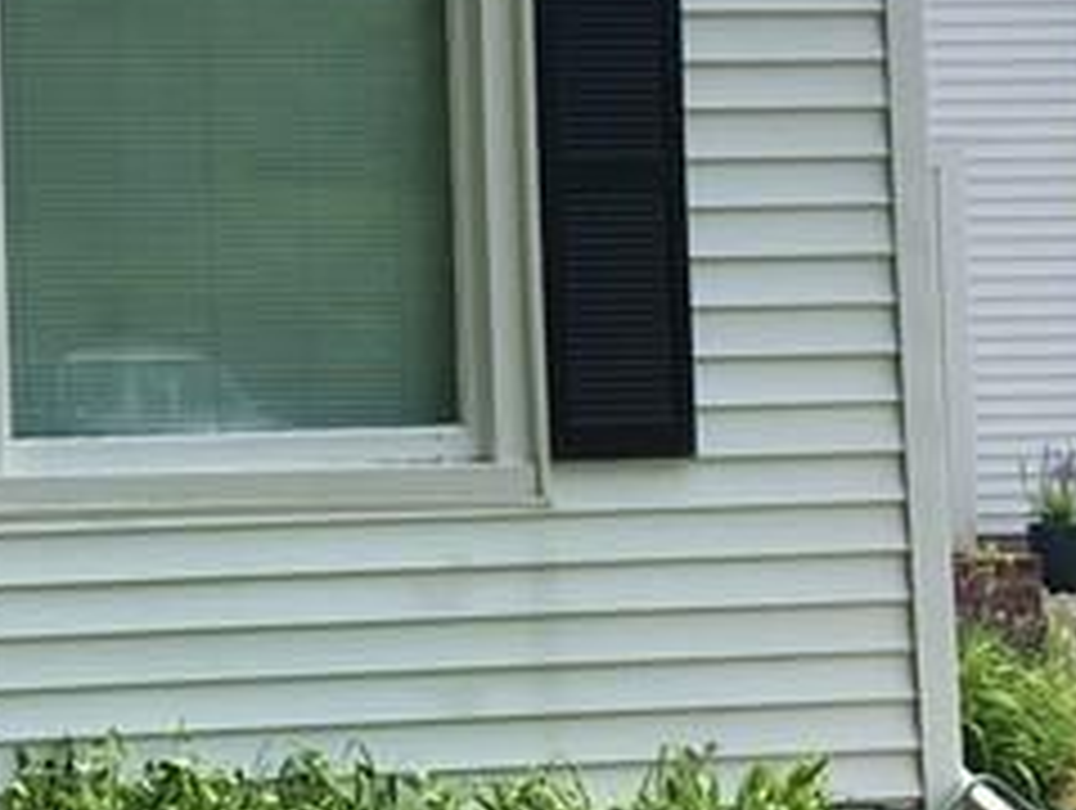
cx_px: -536
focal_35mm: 124
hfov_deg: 14.8
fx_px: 3860
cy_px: 220
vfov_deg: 12.0
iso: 25
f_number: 2.2
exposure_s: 1/1166
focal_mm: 4.15
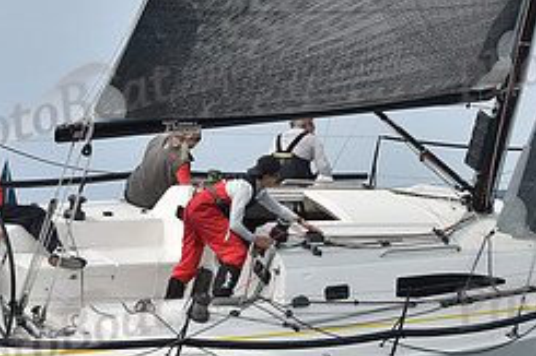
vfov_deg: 8.3
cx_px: 343
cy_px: 191
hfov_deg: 12.4
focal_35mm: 166
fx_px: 2470
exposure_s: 1/800
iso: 250
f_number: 10
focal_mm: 70
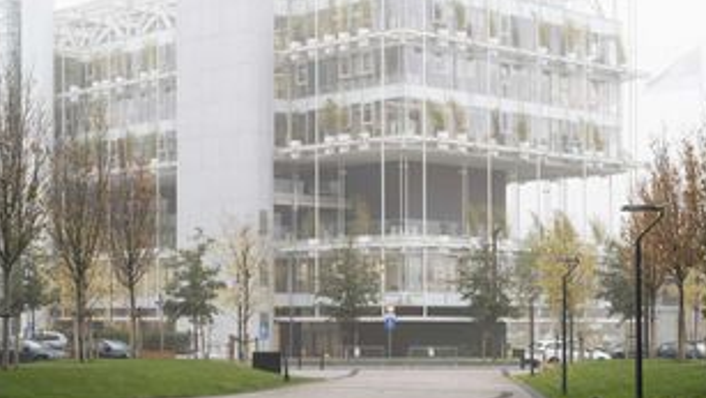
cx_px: 375
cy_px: 107
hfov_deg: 28.2
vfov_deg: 16.1
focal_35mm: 75
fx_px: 1405
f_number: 6.3
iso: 400
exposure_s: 1/30
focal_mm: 50
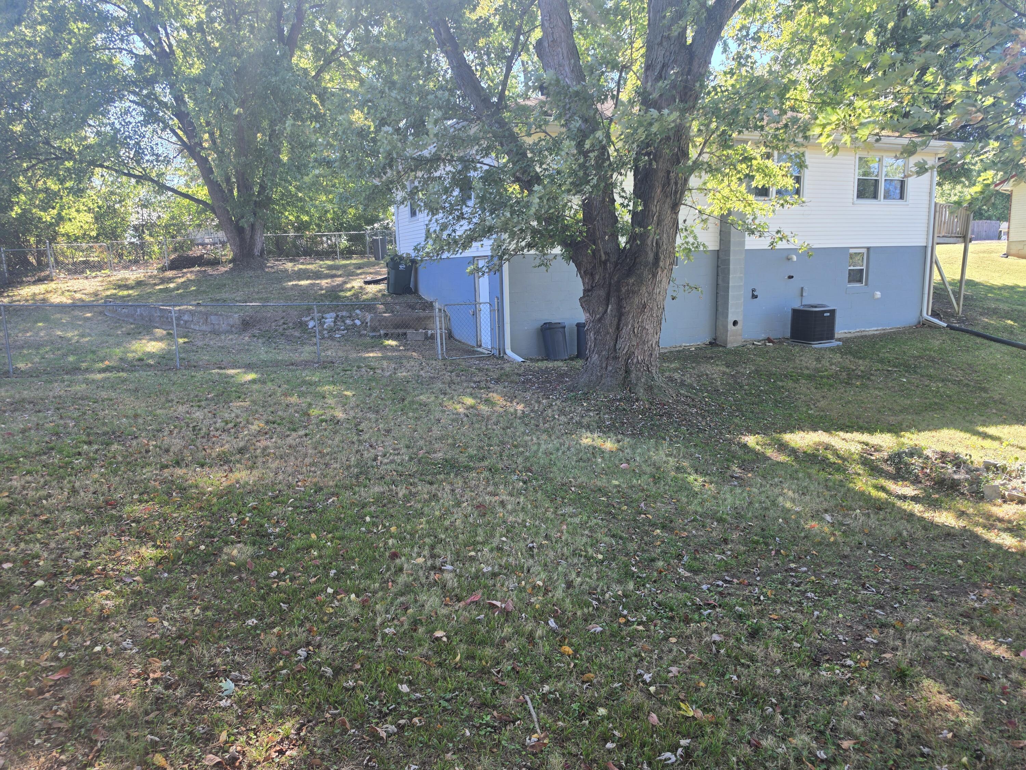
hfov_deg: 73.9
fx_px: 682
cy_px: 385
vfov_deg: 58.9
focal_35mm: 23
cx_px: 513
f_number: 1.4
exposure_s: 1/180
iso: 25
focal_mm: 6.5
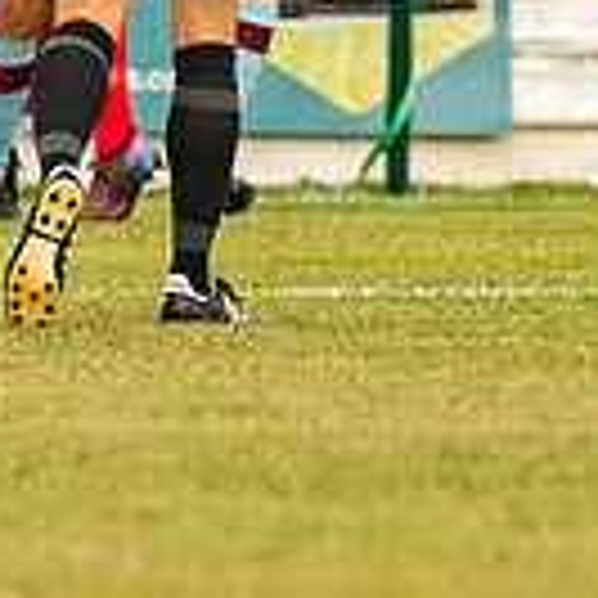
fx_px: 42060
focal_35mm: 2152
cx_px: -119
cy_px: -374
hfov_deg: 0.8
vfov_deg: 0.8
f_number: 4
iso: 400
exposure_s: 1/1600
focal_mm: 300
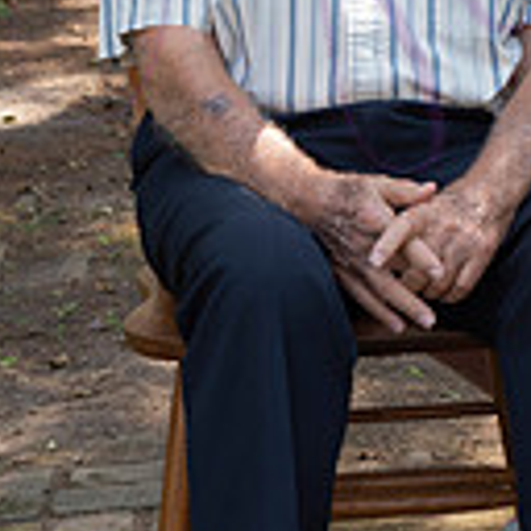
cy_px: -369
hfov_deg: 6.9
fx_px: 4391
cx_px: 614
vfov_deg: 6.8
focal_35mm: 253
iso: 500
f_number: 8
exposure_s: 1/200
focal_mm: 85
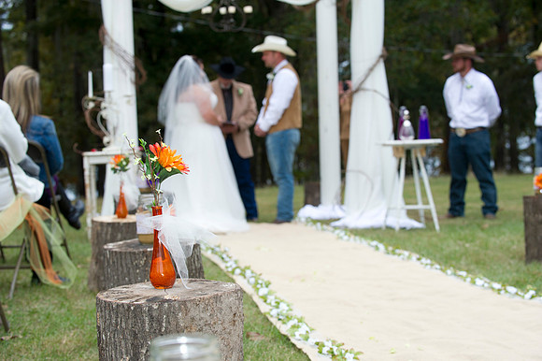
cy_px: 180
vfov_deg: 19.4
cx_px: 271
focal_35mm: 70
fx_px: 1053
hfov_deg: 28.9
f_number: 5.6
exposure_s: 1/100
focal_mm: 70
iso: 800
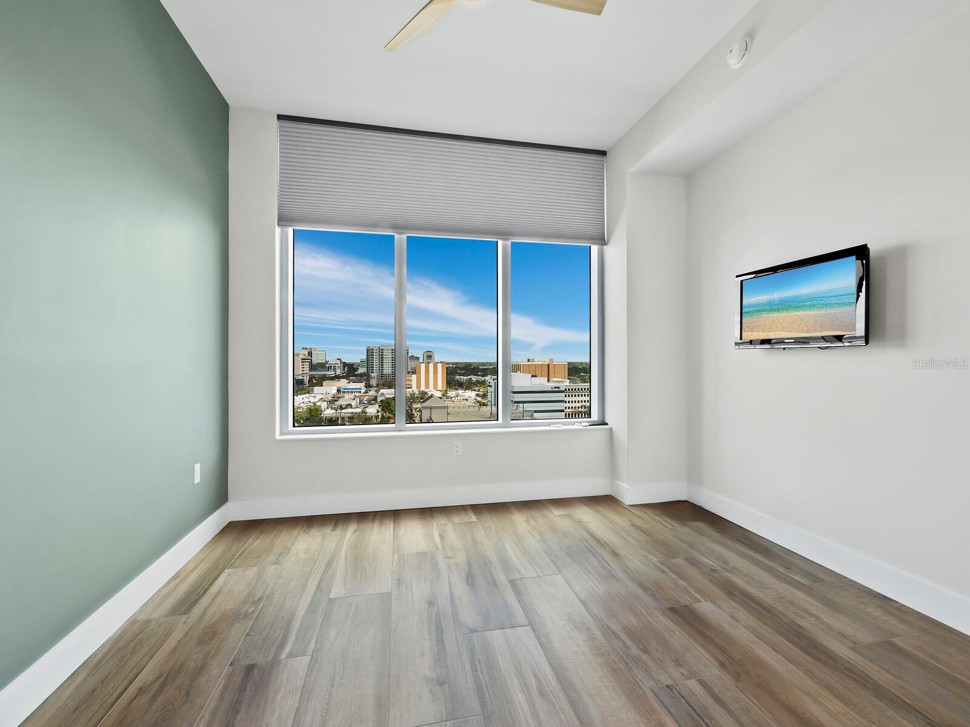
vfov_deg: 85.7
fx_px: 392
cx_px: 485
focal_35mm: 14
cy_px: 364
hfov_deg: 102.1
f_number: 11
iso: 400
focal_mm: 7
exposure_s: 1/20
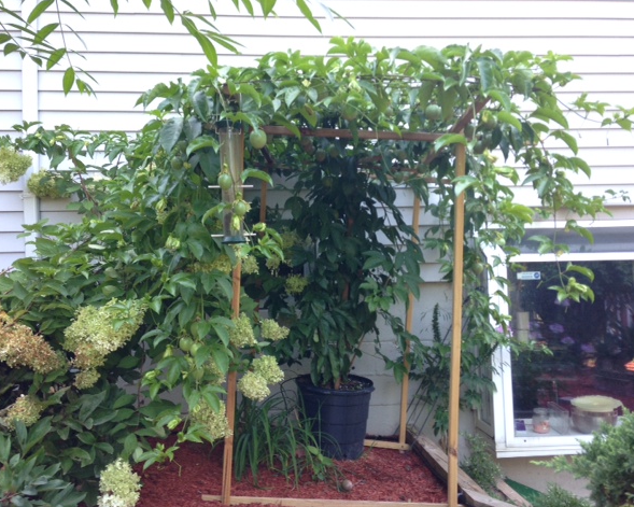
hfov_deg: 51.5
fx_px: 657
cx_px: 322
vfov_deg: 42.2
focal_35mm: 35
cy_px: 257
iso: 64
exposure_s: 1/60
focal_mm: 4.12
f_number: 2.4
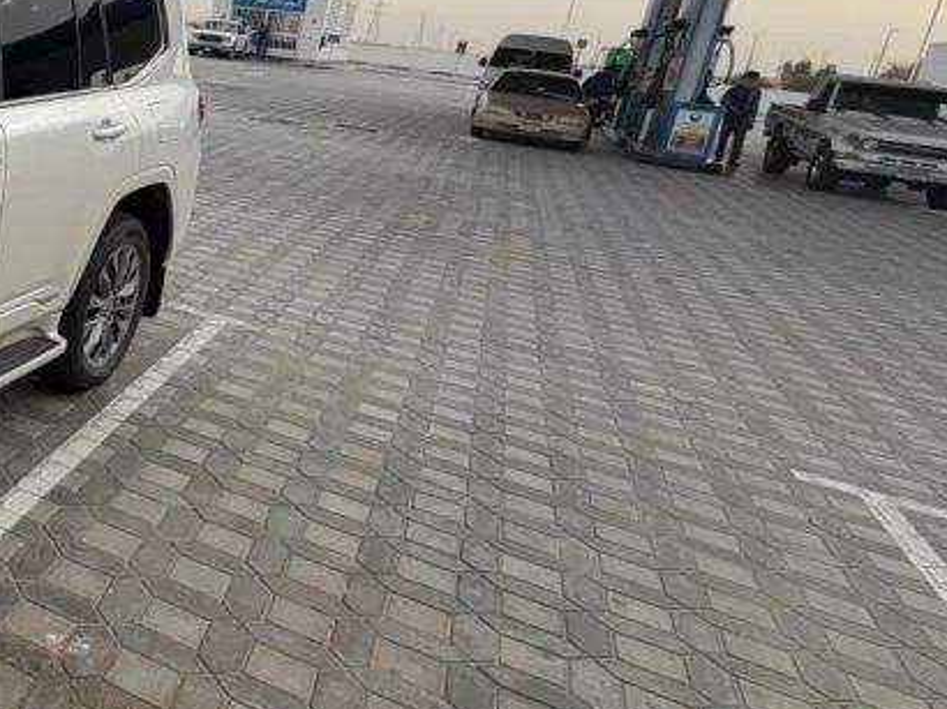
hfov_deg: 39.8
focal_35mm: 35
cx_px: -155
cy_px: 226
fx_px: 957
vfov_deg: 40.1
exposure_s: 1/734
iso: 40
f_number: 2.2
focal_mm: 2.22
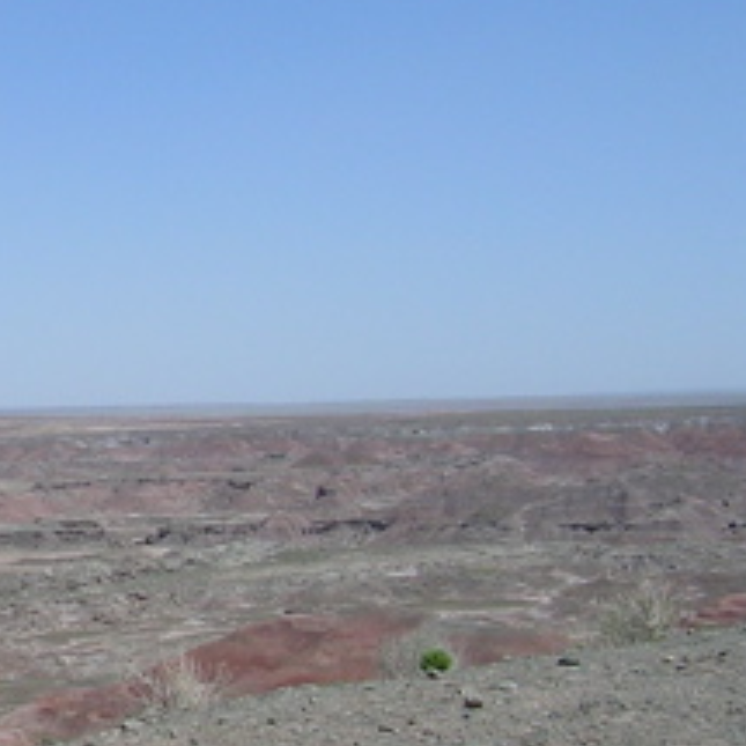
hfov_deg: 16.0
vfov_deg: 17.4
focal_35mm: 100
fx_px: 2438
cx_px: -354
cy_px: 337
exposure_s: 1/398
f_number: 5.6
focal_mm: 5.8
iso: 50
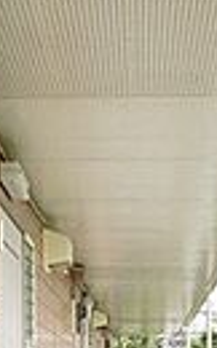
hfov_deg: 14.5
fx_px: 854
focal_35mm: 90
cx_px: 130
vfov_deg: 21.5
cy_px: 412
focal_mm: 16
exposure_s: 1/125
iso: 200
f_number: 5.6
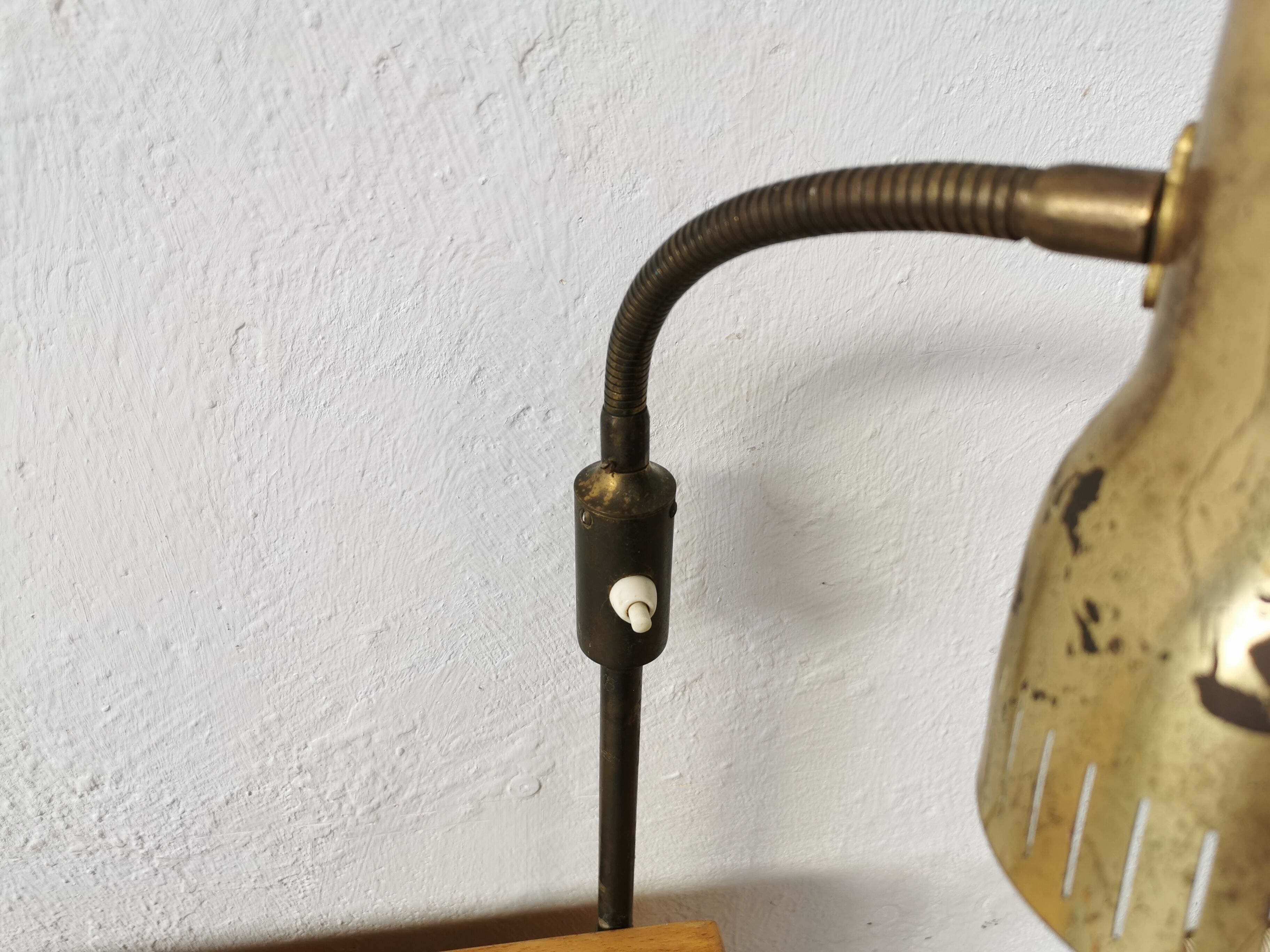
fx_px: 991
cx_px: 635
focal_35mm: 27
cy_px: 476
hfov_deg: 65.3
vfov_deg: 51.4
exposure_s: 1/200
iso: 50
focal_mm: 5.58
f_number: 1.8
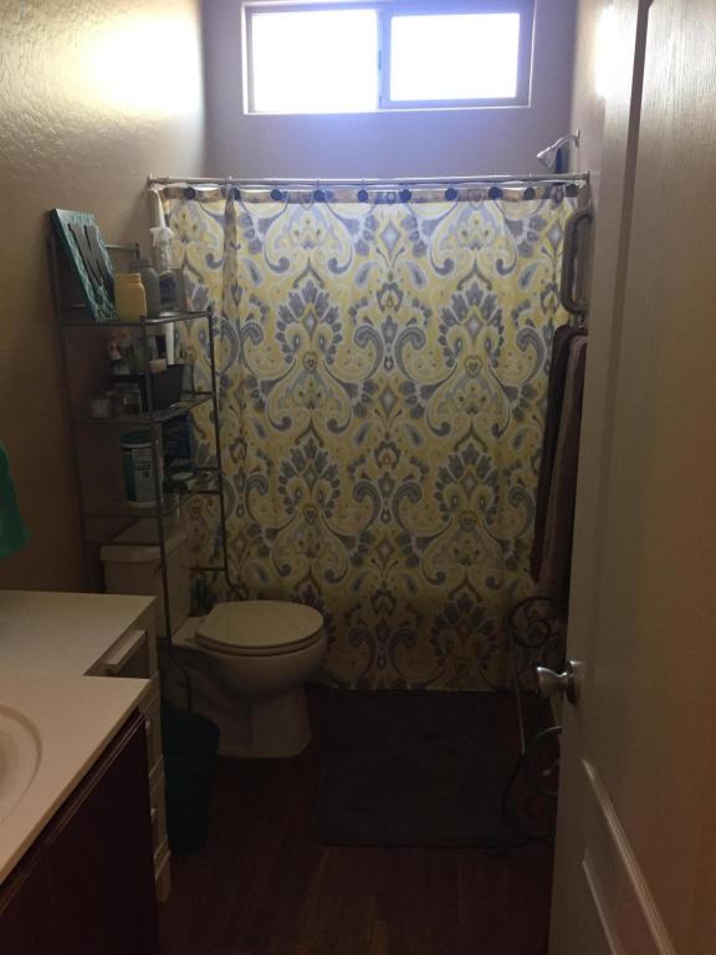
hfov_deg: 48.2
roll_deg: +0.5
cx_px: 358
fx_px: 800
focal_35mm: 29
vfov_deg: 61.7
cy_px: 478
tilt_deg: -14.0
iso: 160
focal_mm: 4.15
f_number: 2.2
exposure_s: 1/30
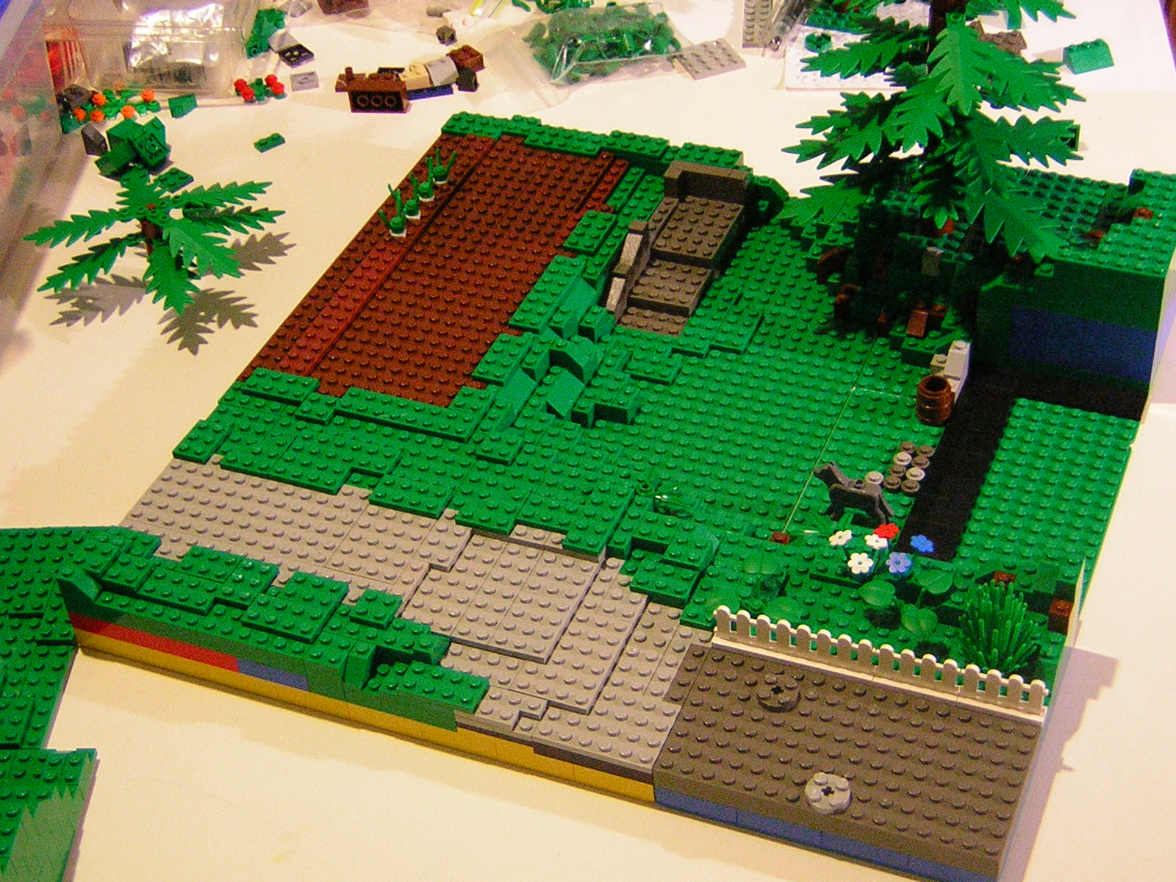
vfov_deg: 25.2
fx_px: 1970
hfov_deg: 33.2
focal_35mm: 58
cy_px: 441
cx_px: 588
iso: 200
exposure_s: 1/5.9
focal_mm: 7.6
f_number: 3.3
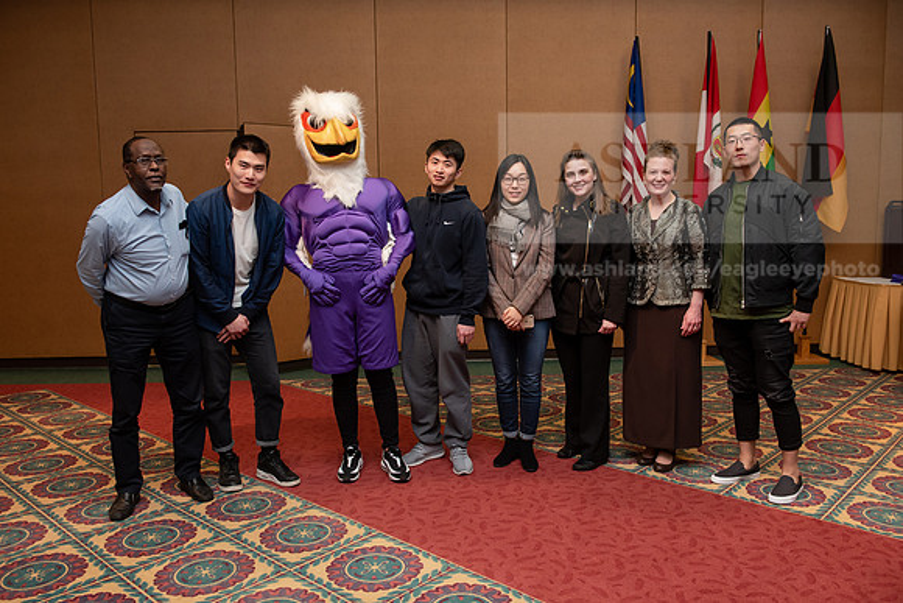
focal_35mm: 29
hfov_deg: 63.6
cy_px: 302
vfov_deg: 45.0
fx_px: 728
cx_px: 452
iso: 1600
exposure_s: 1/200
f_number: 5.6
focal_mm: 29
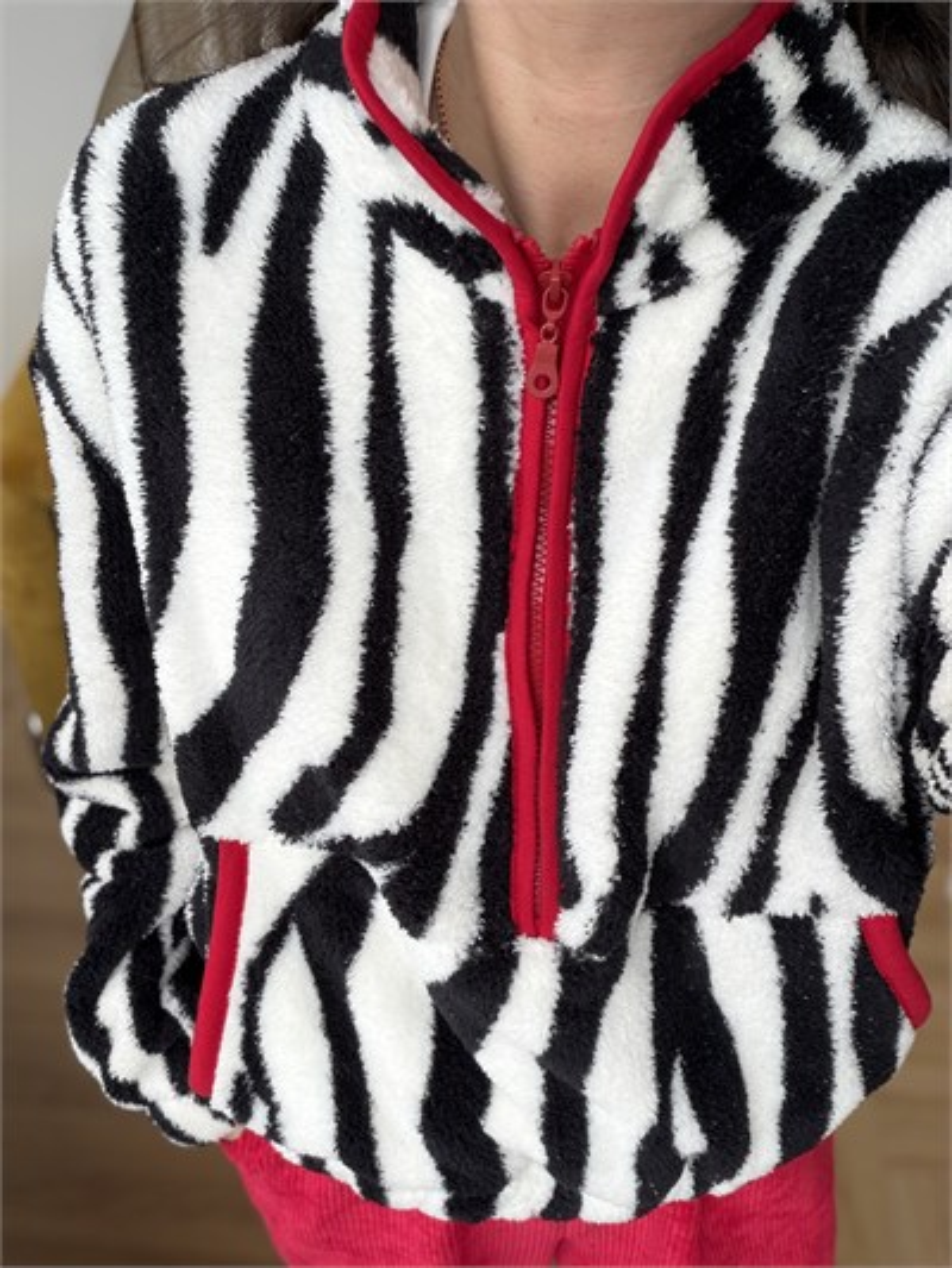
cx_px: 476
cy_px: 634
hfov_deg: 46.8
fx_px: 1100
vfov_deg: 60.0
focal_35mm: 30
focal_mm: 2.71
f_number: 1.9
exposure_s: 1/121
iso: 64
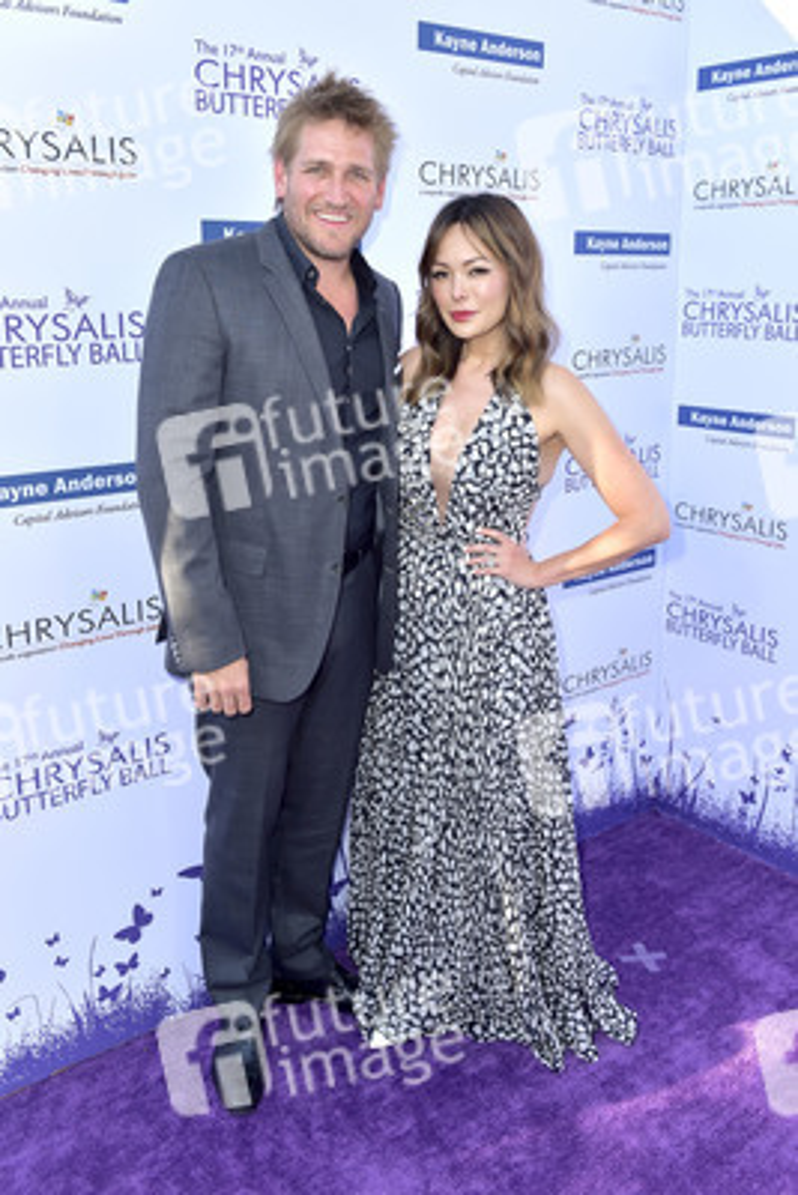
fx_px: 1030
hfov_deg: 42.4
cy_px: 598
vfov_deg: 60.3
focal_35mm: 31
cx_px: 399
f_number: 6.3
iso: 200
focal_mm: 31
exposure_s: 1/250
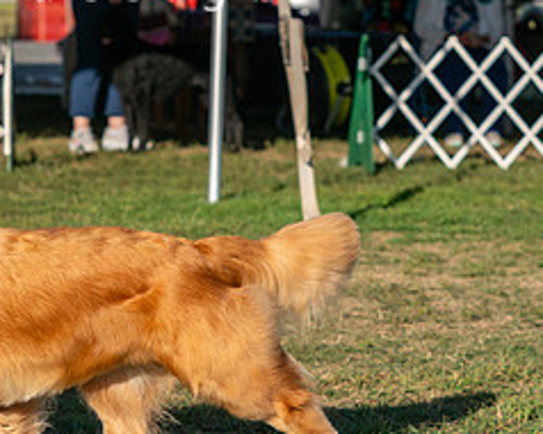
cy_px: 69
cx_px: -56
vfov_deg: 7.8
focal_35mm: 197
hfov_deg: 9.7
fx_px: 3163
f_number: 4.5
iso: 100
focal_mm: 74
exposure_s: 1/1250
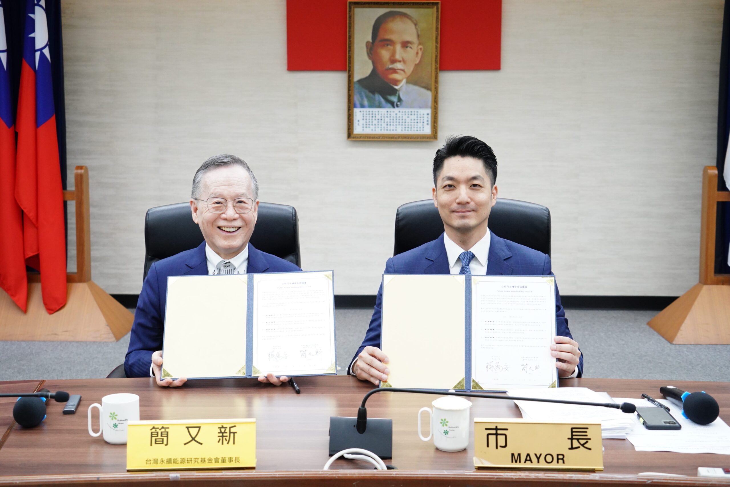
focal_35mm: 46
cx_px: 365
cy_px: 244
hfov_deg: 42.7
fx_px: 933
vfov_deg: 29.2
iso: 3200
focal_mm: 46
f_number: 5.6
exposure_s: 1/160
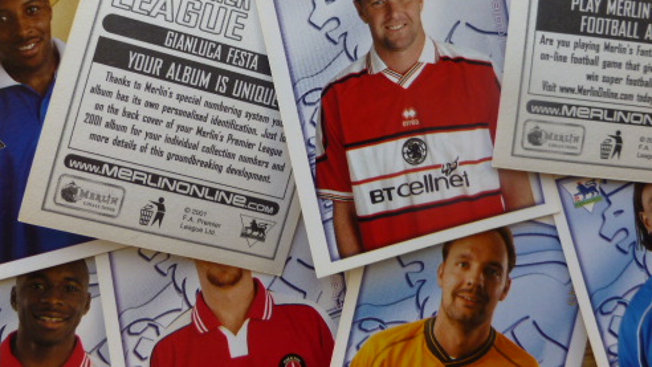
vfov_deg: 33.3
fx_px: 588
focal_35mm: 34
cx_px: 286
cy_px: 57
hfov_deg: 57.8
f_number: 3.3
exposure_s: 1/100
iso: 100
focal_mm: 4.3
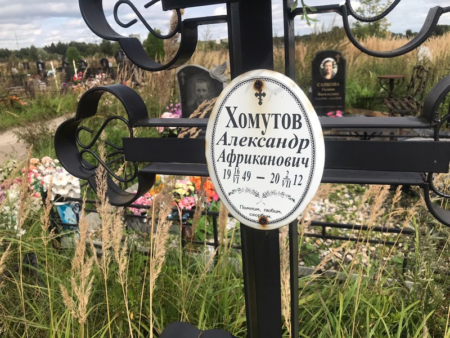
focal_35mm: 28
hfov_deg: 63.4
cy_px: 169
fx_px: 364
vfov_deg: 49.7
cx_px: 225
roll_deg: +3.7
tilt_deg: -17.9
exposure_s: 1/2083
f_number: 1.8
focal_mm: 3.99
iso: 20
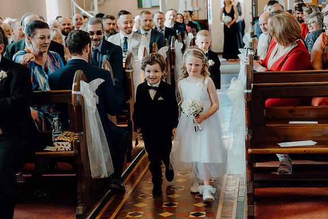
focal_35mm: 70
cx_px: 164
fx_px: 638
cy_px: 110
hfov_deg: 28.8
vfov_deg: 19.5
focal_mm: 70
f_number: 3.5
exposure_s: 1/200
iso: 3200
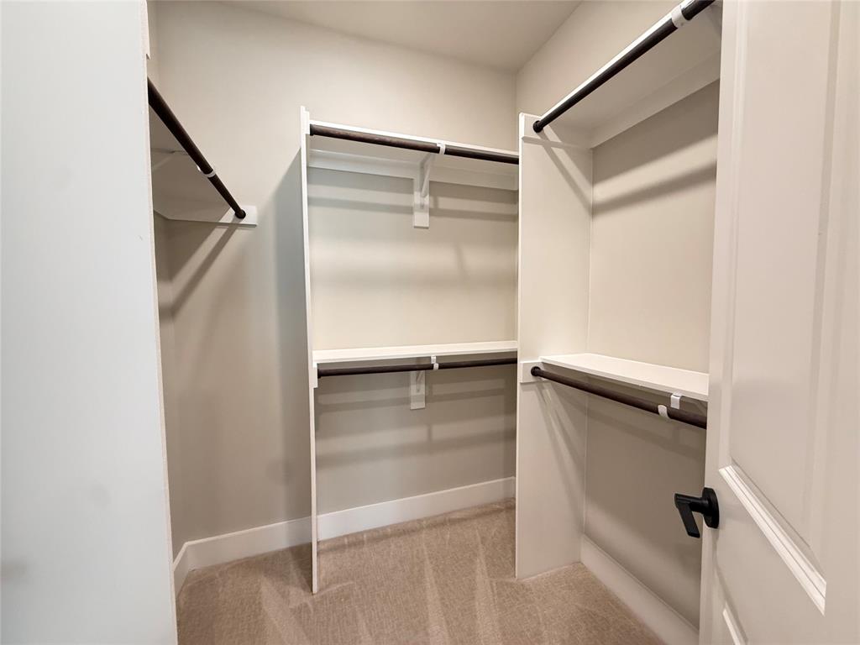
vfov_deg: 85.7
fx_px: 348
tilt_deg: -3.2
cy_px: 322
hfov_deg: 102.1
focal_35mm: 14
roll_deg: +0.0
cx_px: 430
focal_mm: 2.22
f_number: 2.2
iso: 500
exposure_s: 1/60
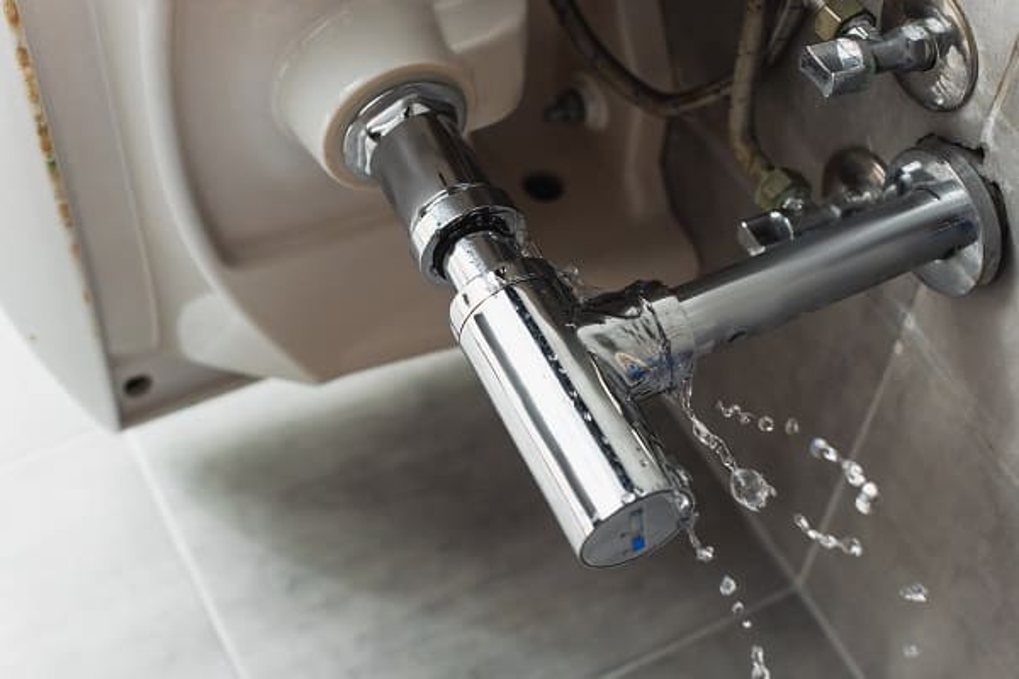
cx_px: 510
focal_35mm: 50
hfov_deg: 39.6
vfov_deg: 27.0
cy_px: 340
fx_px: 1415
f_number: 4.5
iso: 200
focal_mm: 50
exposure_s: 1/200
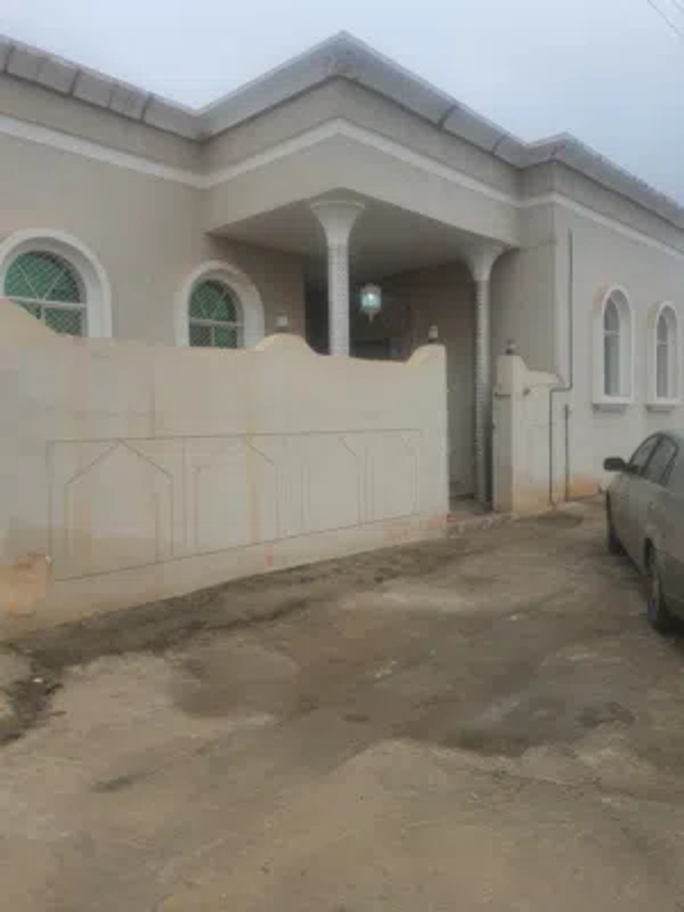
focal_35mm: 26
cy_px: 456
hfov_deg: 53.1
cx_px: 342
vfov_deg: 67.3
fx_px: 685
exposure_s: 1/1308
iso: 50
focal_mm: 4.3
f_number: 2.4
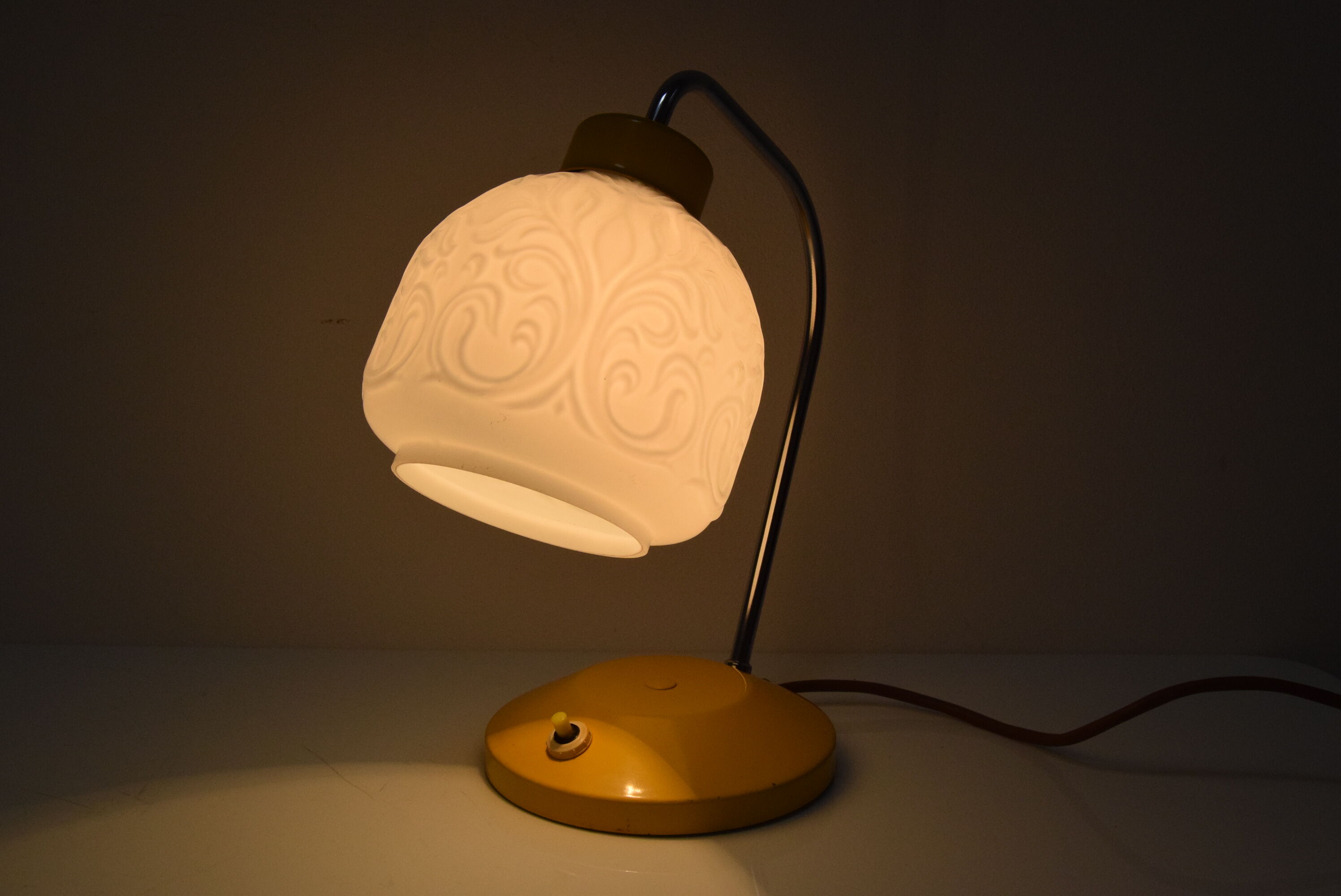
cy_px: 448
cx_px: 670
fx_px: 1342
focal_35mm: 36
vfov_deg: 36.9
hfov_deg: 53.1
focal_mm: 24
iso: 1600
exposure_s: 1/800
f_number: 11
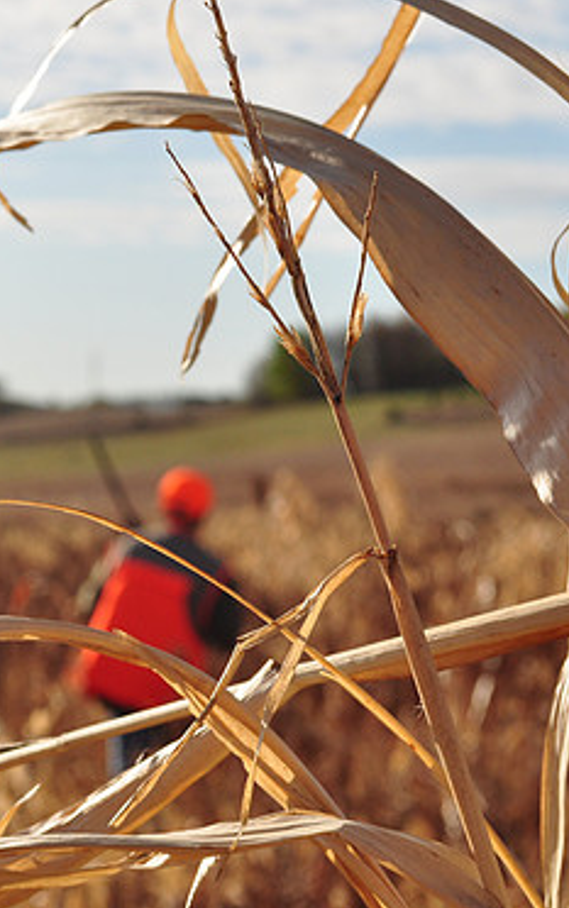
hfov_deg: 10.0
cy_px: 460
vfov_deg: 16.0
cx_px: -5
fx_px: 3240
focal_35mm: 131
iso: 400
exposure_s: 1/500
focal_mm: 55
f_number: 11
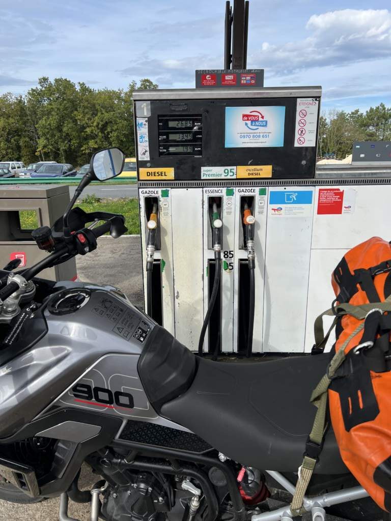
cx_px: 196
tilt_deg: -14.1
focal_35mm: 26
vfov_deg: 67.3
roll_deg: +1.5
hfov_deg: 53.1
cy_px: 260
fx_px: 392
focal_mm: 5.7
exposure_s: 1/2762
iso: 50
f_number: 1.5
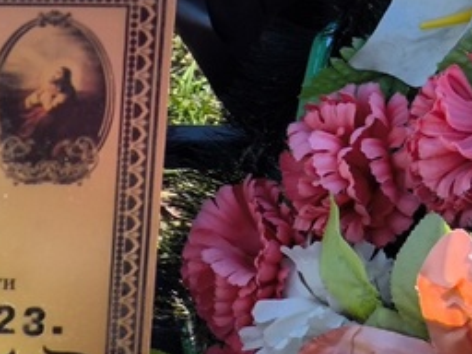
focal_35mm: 156
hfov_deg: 12.2
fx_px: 2127
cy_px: 124
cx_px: -183
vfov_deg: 9.5
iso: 50
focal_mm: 4.71
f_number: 1.7
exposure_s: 1/927
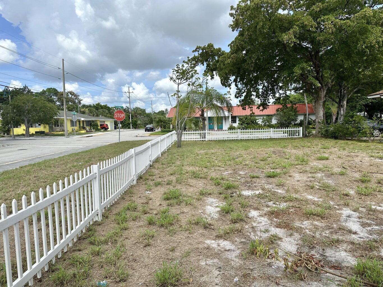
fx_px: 266
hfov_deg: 71.6
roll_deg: +1.7
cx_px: 192
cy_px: 144
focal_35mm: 24
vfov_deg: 56.8
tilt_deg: -5.3
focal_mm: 6.86
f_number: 1.78
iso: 80
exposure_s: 1/3861
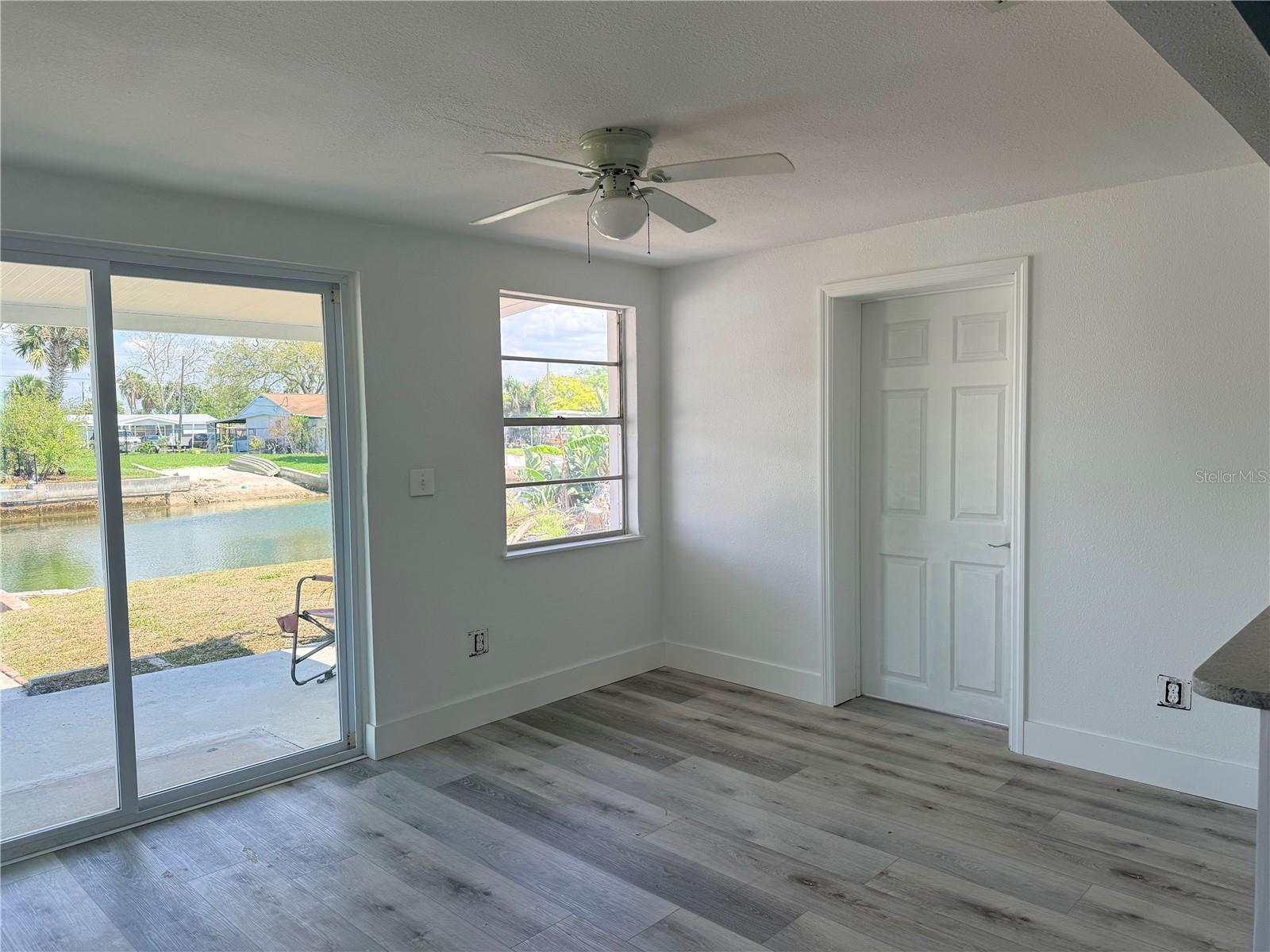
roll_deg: +0.3
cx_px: 635
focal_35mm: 24
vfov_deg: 56.8
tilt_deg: -4.2
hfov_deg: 71.6
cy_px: 476
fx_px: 881
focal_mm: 6.76
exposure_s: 1/555
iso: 80
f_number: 1.78
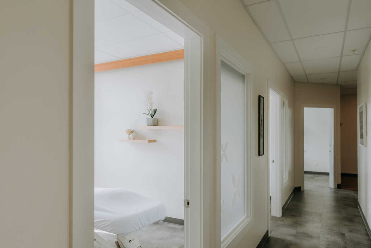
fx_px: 247
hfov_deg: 73.7
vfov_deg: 53.2
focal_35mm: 24
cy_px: 124
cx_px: 186
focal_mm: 24
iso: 640
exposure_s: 1/250
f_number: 5
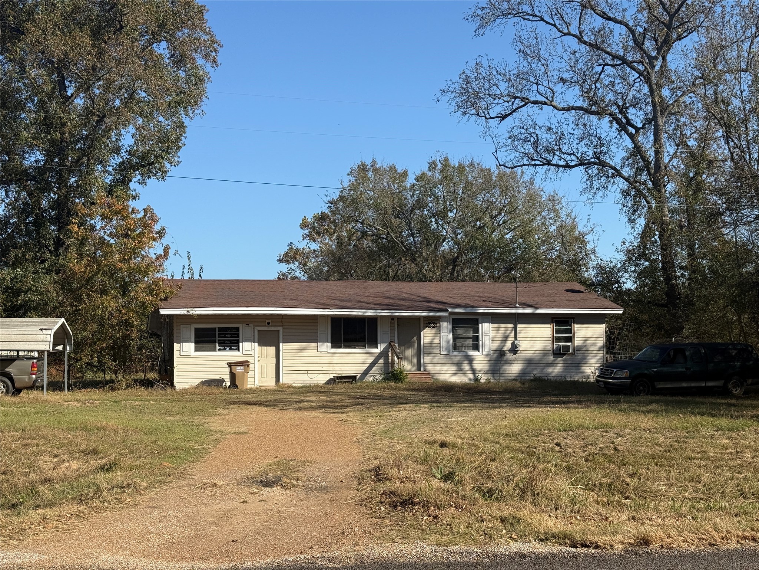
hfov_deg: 39.7
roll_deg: +0.8
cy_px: 285
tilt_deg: +3.9
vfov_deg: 30.3
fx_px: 1052
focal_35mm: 48
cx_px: 380
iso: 64
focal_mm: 6.76
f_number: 1.78
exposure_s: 1/4587
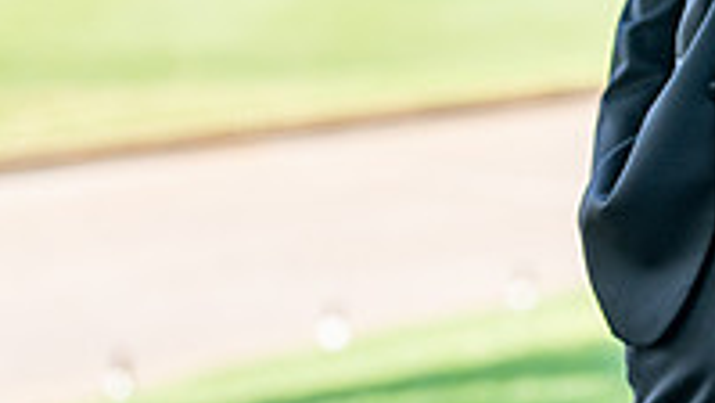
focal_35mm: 167
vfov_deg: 7.1
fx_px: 3167
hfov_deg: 12.6
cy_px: -270
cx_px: 808
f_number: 1.8
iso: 160
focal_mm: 50
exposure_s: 1/1000
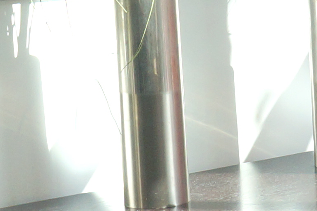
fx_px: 1355
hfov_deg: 13.1
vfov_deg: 8.9
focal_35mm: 154
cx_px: 327
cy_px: 85
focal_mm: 16
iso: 200
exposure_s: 1/250
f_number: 8
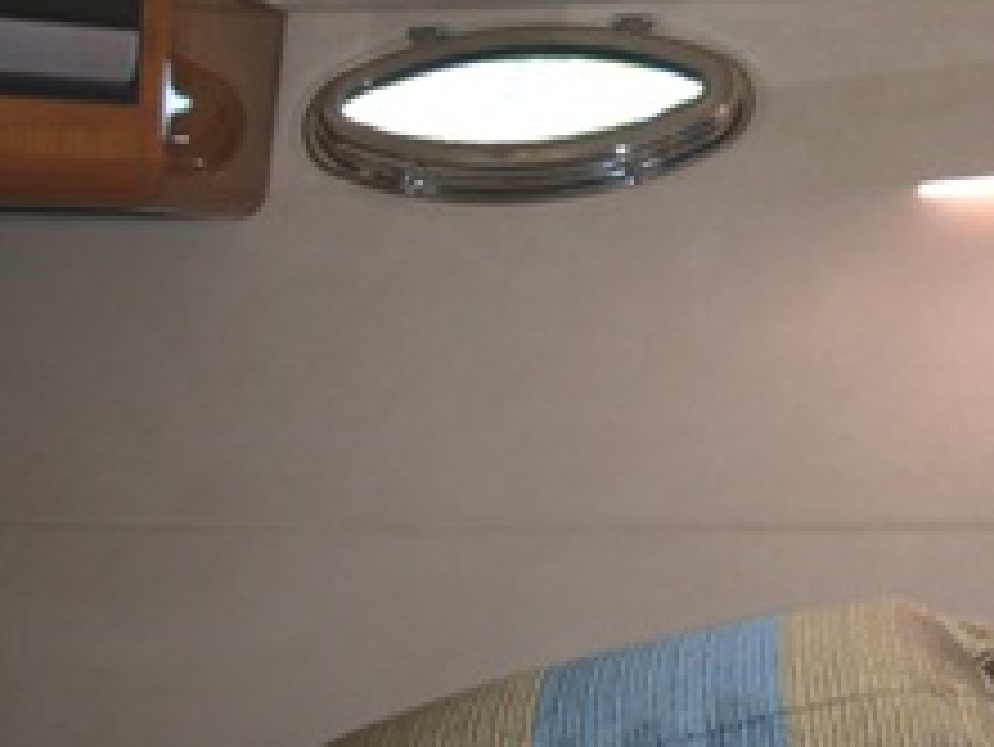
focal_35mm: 77
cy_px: 9
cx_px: 981
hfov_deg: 24.3
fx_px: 2212
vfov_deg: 18.7
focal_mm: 6.3
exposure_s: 1/32
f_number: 2.9
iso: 50
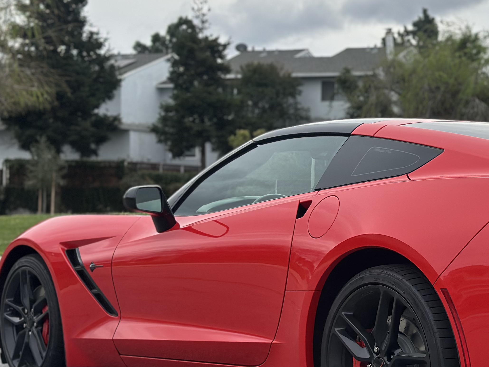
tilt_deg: -0.2
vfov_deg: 15.7
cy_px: 223
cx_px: 429
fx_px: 1328
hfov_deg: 20.5
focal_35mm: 94
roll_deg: -0.6
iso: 100
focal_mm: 6.86
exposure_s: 1/2732
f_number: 1.78
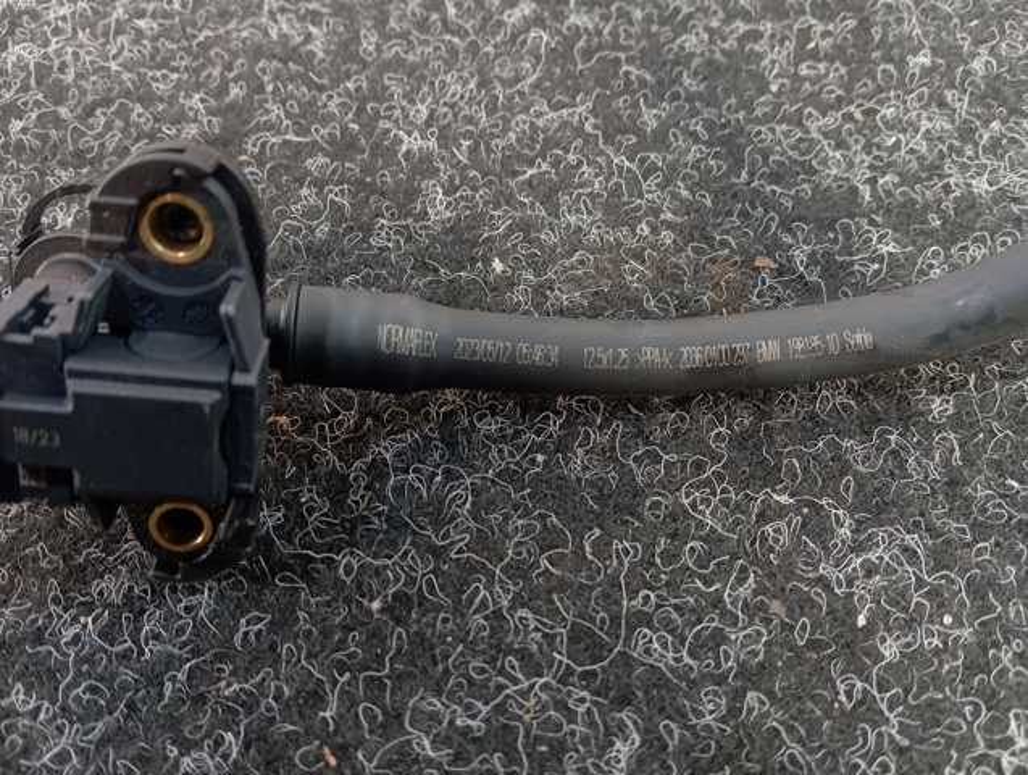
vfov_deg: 49.9
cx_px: 514
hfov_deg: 63.4
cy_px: 388
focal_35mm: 28
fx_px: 833
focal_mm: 4.22
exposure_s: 1/33.3
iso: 265
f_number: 1.8
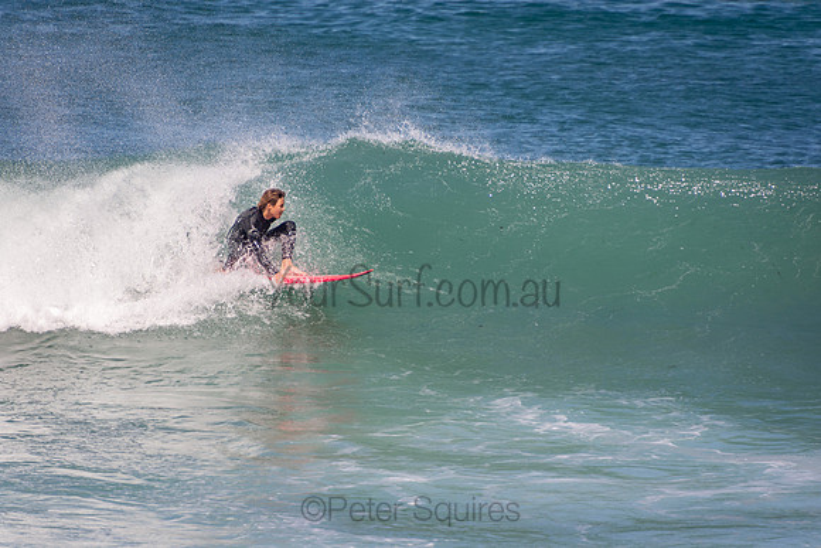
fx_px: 13686
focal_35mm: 600
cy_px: 274
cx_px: 410
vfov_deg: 2.3
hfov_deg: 3.4
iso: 220
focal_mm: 400
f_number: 5.6
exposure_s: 1/1250
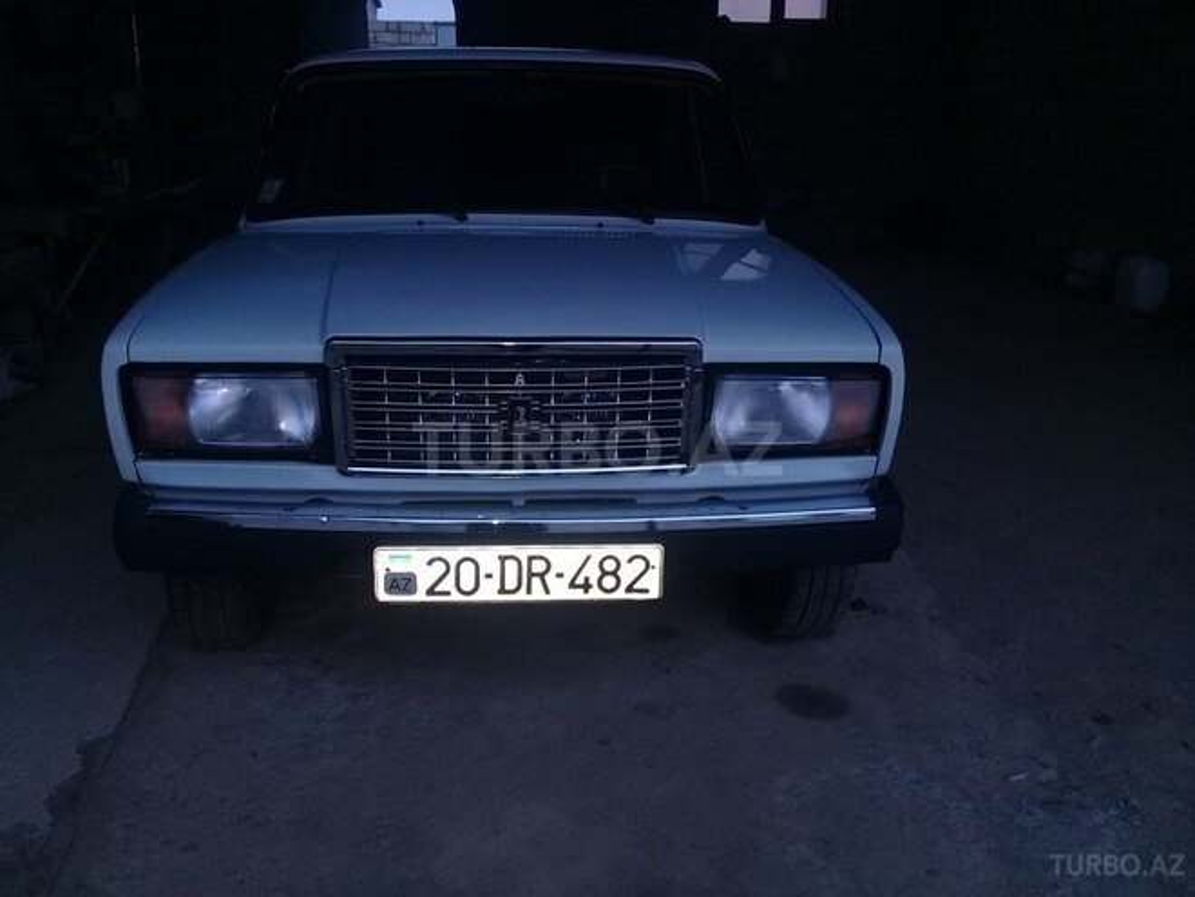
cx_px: 598
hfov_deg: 58.4
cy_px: 448
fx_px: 1070
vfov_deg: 45.4
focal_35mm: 31
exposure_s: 1/50
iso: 80
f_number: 2.2
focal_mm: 3.3
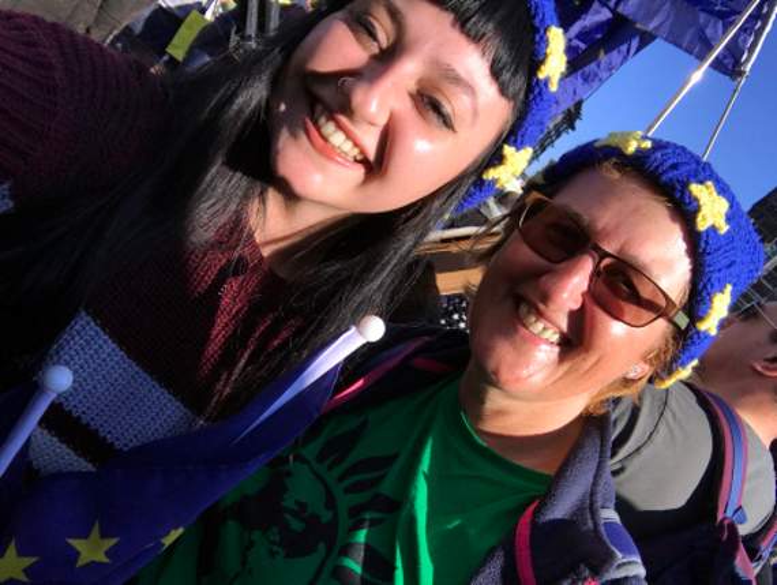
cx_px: 388
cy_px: 292
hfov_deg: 56.8
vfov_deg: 44.2
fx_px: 719
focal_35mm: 32
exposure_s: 1/972
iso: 25
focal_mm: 2.87
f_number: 2.2
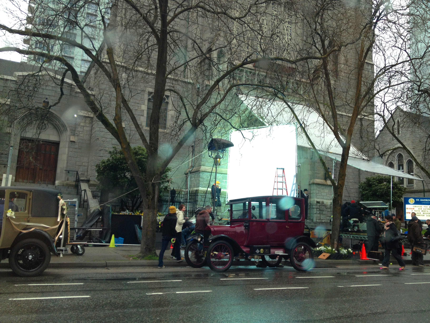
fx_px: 435
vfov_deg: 40.7
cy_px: 162
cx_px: 215
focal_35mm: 35
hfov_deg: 52.6
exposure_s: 1/60
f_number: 2.4
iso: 64
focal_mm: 4.28
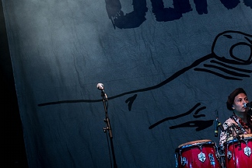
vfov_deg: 5.9
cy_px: -2
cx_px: 241
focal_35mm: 233
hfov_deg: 8.8
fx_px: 1631
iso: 250
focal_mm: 70
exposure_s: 1/100
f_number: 2.8
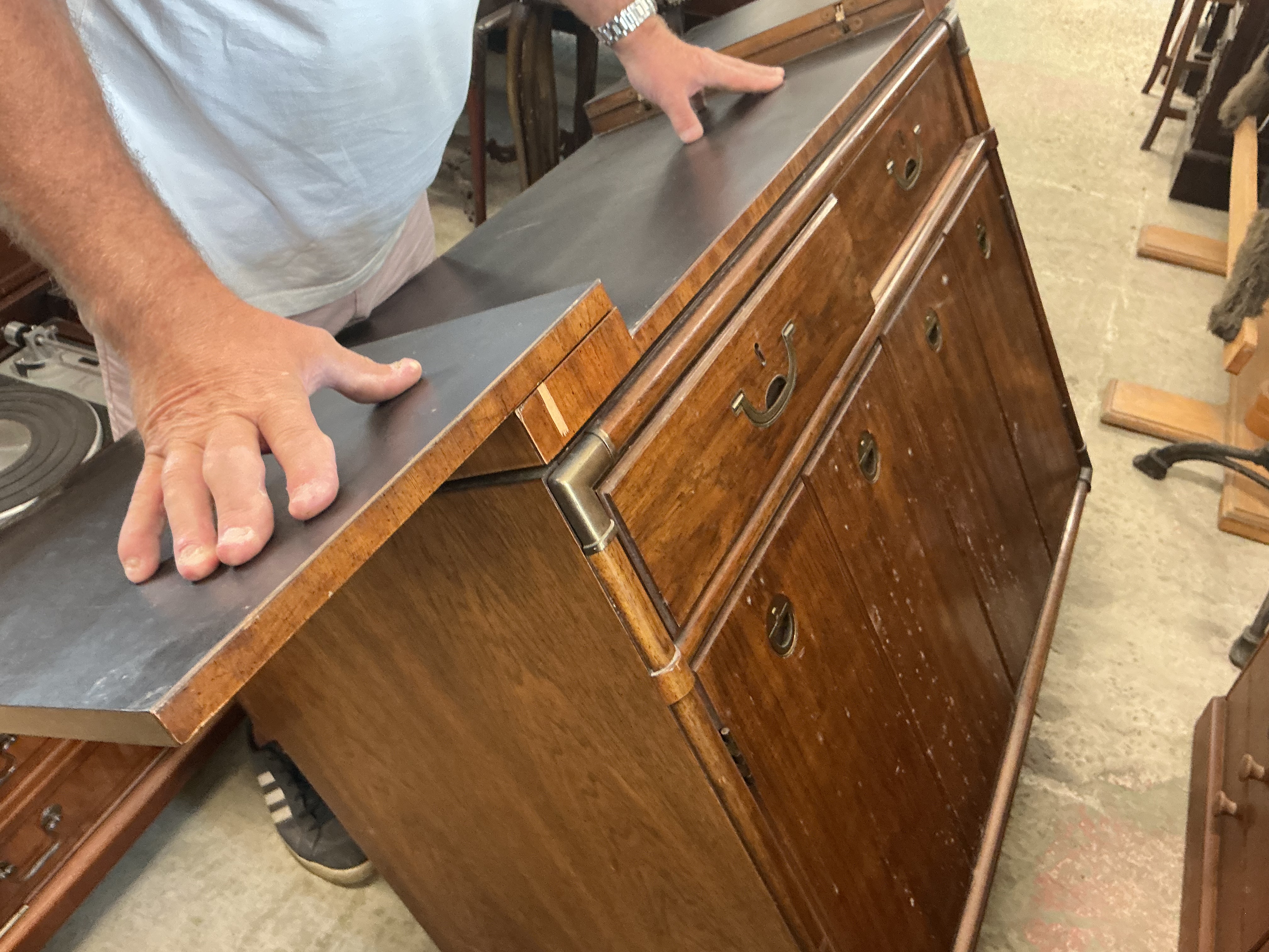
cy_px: 476
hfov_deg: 61.7
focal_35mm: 29
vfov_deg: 48.2
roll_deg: -2.5
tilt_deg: -39.7
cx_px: 634
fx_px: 1063
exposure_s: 1/50
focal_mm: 3
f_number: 1.8
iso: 200
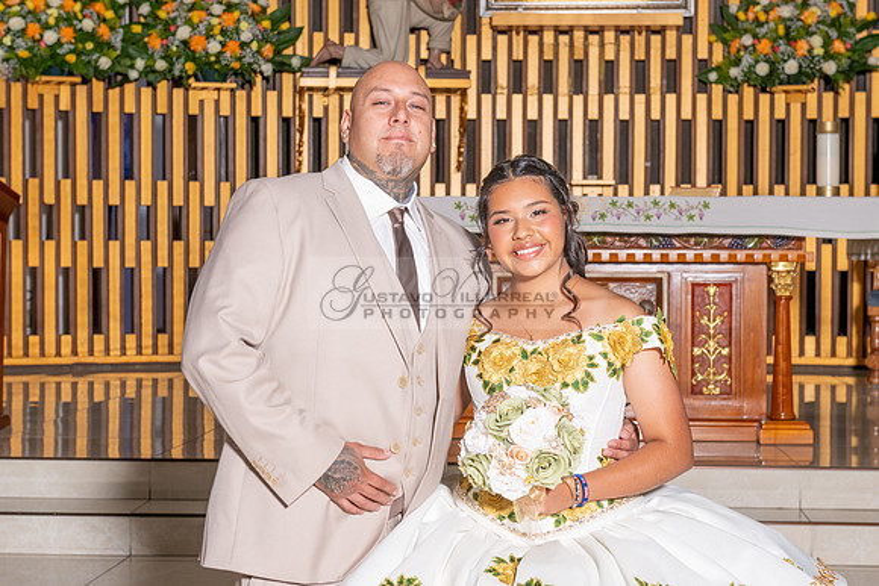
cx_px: 471
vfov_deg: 18.2
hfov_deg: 27.0
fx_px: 1833
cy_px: 281
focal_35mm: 75
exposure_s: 1/160
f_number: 7.1
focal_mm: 70
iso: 320
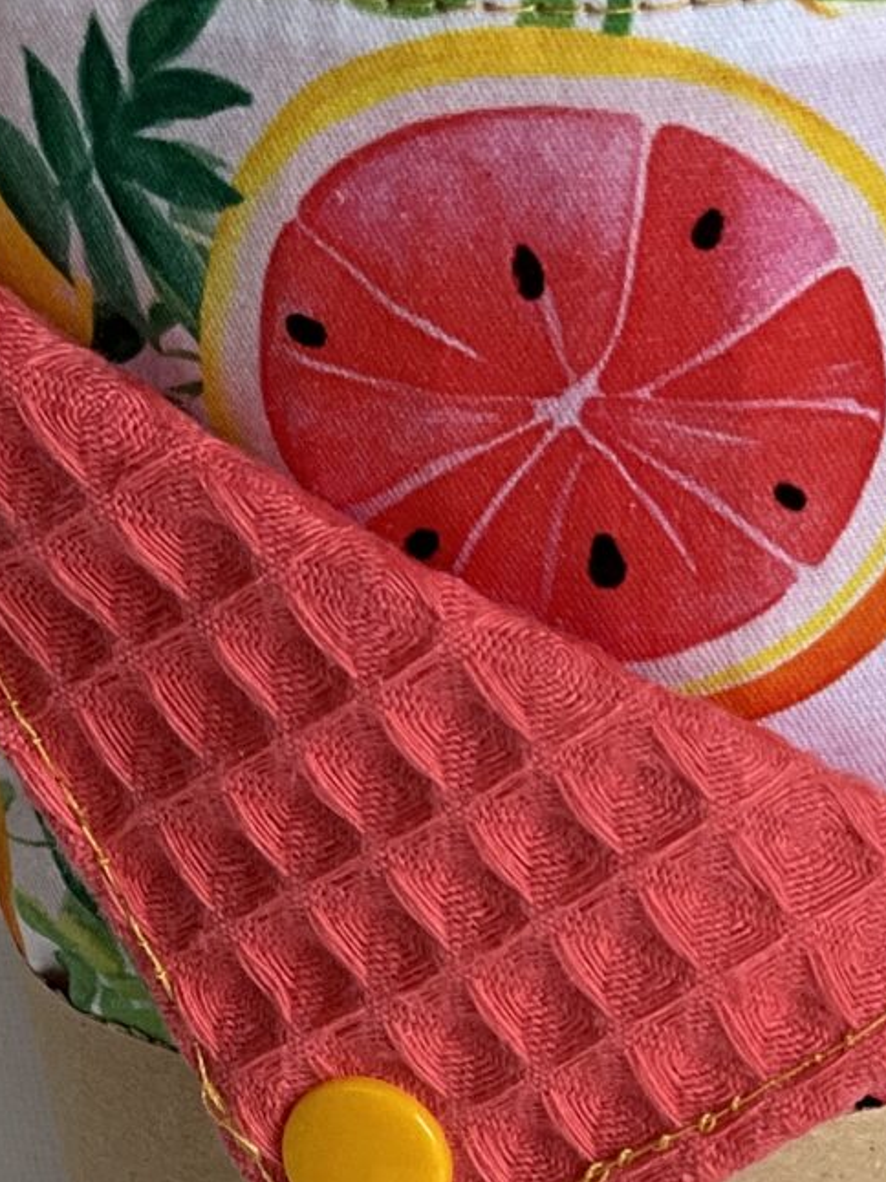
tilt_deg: -37.4
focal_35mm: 115
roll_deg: +1.9
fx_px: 3927
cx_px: 855
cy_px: 1374
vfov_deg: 16.5
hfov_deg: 12.7
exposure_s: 1/294
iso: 25
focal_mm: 3
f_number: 1.8
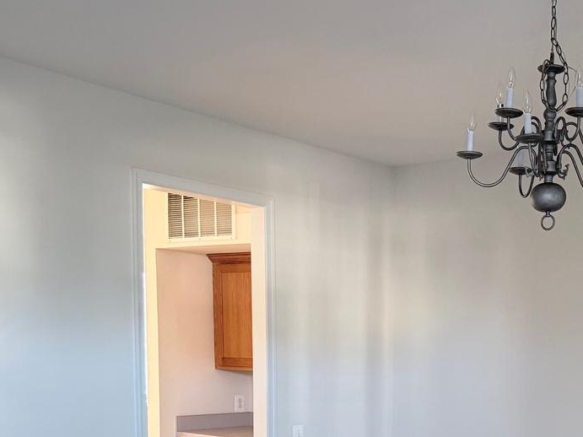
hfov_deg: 36.5
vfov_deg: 27.3
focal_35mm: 50
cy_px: 443
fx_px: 842
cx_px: 489
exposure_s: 1/60
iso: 320
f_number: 1.78
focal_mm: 6.76
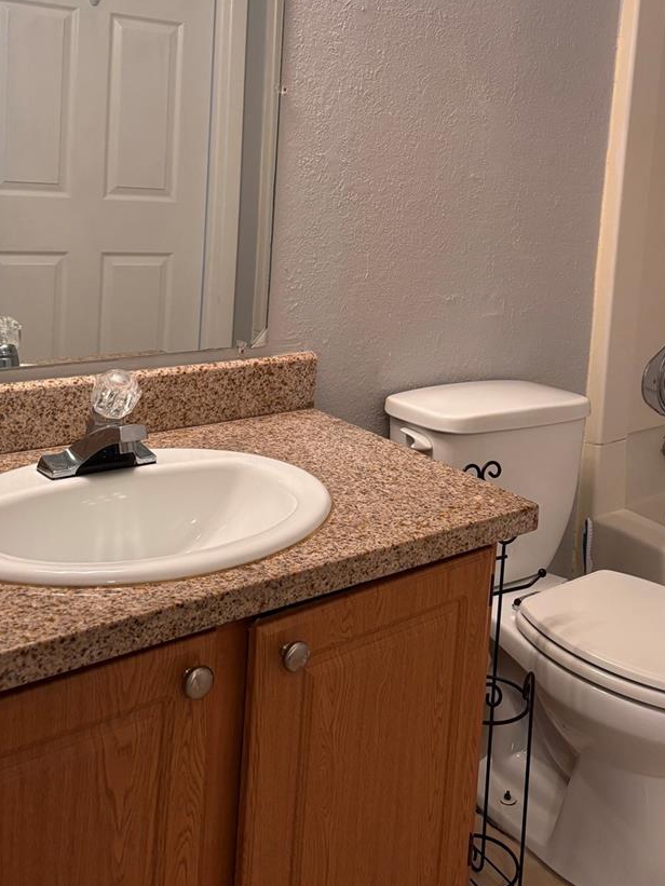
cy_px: 244
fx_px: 973
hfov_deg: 37.5
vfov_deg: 47.5
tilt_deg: -5.2
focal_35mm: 38
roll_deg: -4.7
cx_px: 419
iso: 200
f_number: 1.6
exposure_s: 1/60
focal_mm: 5.96
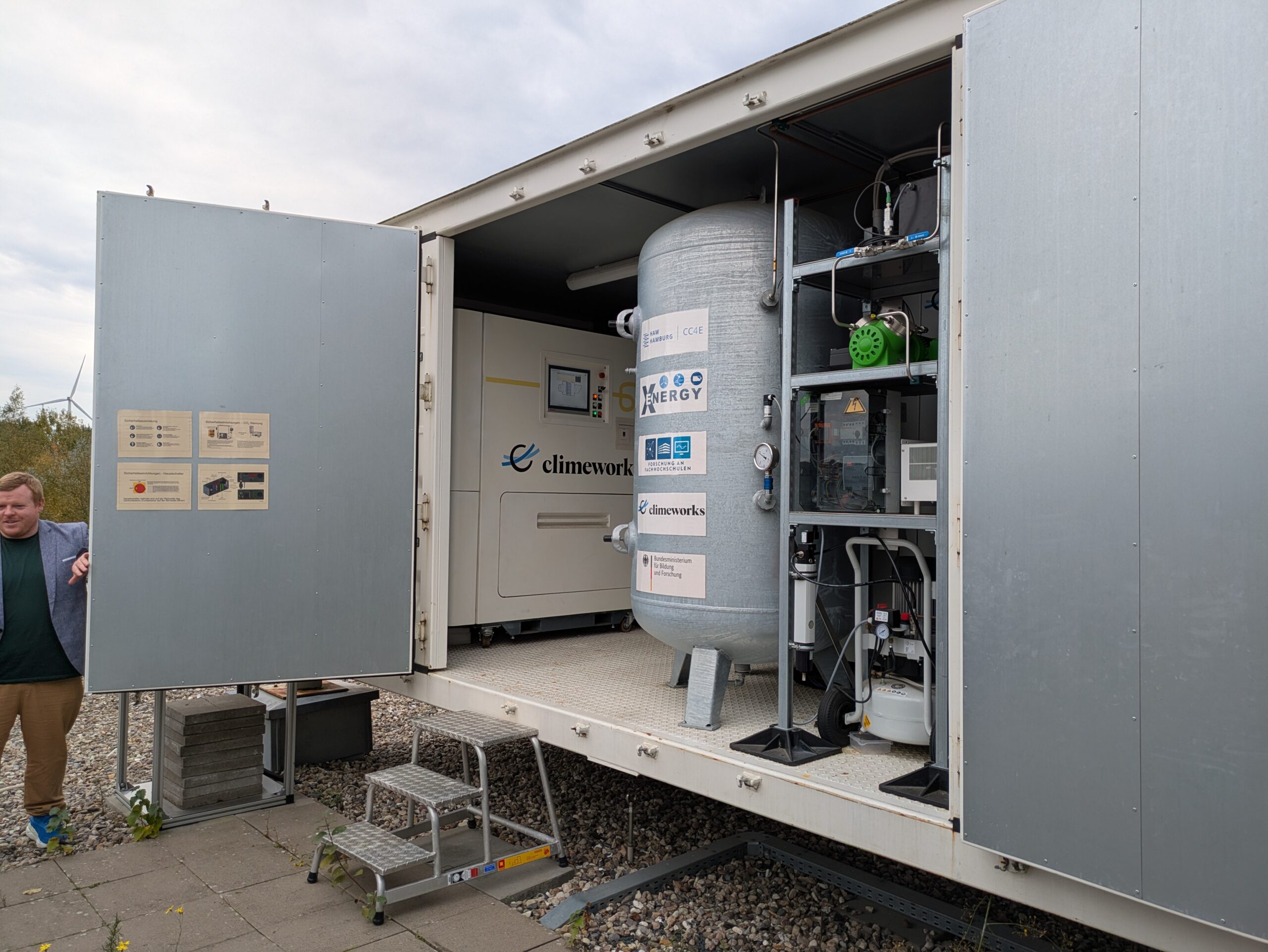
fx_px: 916
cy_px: 476
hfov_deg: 69.4
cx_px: 634
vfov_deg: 54.9
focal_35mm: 25
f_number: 1.89
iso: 45
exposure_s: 1/433
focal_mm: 5.43
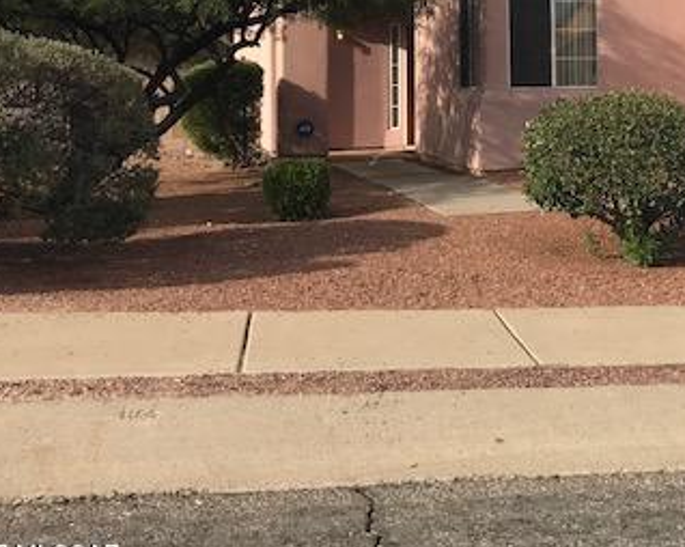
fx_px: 1114
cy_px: 82
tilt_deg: +2.1
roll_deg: +0.2
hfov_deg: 32.6
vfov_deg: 26.9
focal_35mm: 55
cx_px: 607
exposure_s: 1/2907
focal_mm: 3.99
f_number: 1.8
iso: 20
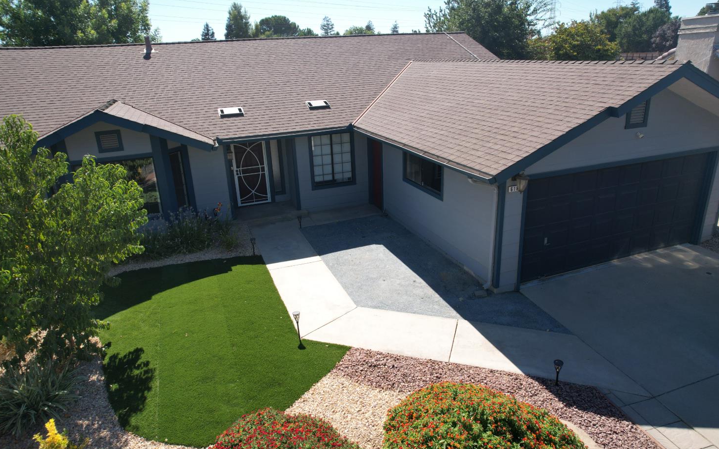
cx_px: 355
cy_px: 220
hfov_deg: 77.1
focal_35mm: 23
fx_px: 451
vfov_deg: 53.0
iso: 100
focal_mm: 8.38
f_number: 2.8
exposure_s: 1/1000
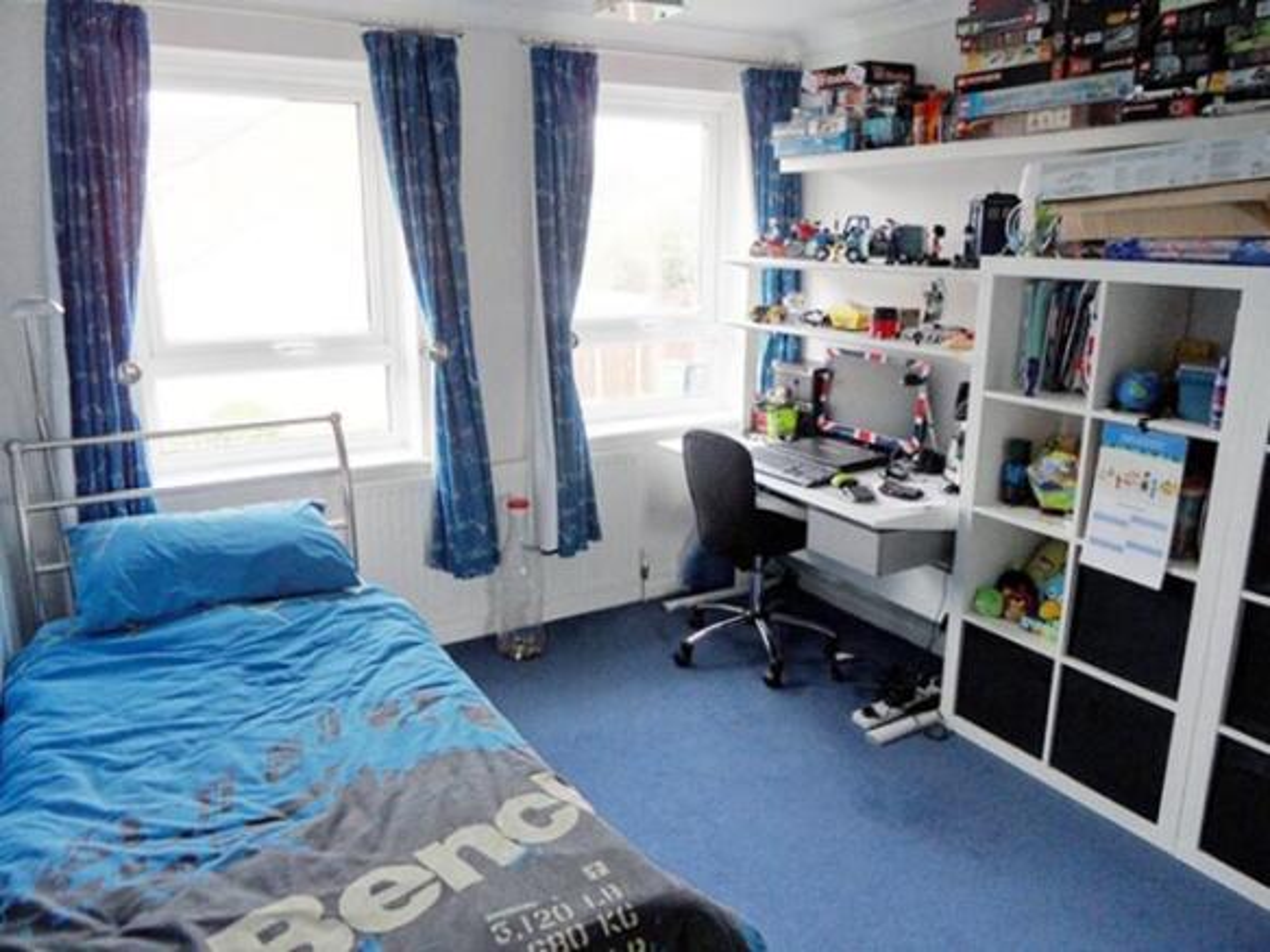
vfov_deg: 56.8
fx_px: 880
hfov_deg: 71.6
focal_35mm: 24
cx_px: 635
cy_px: 476
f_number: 3.2
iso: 120
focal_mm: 3.9
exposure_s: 1/30
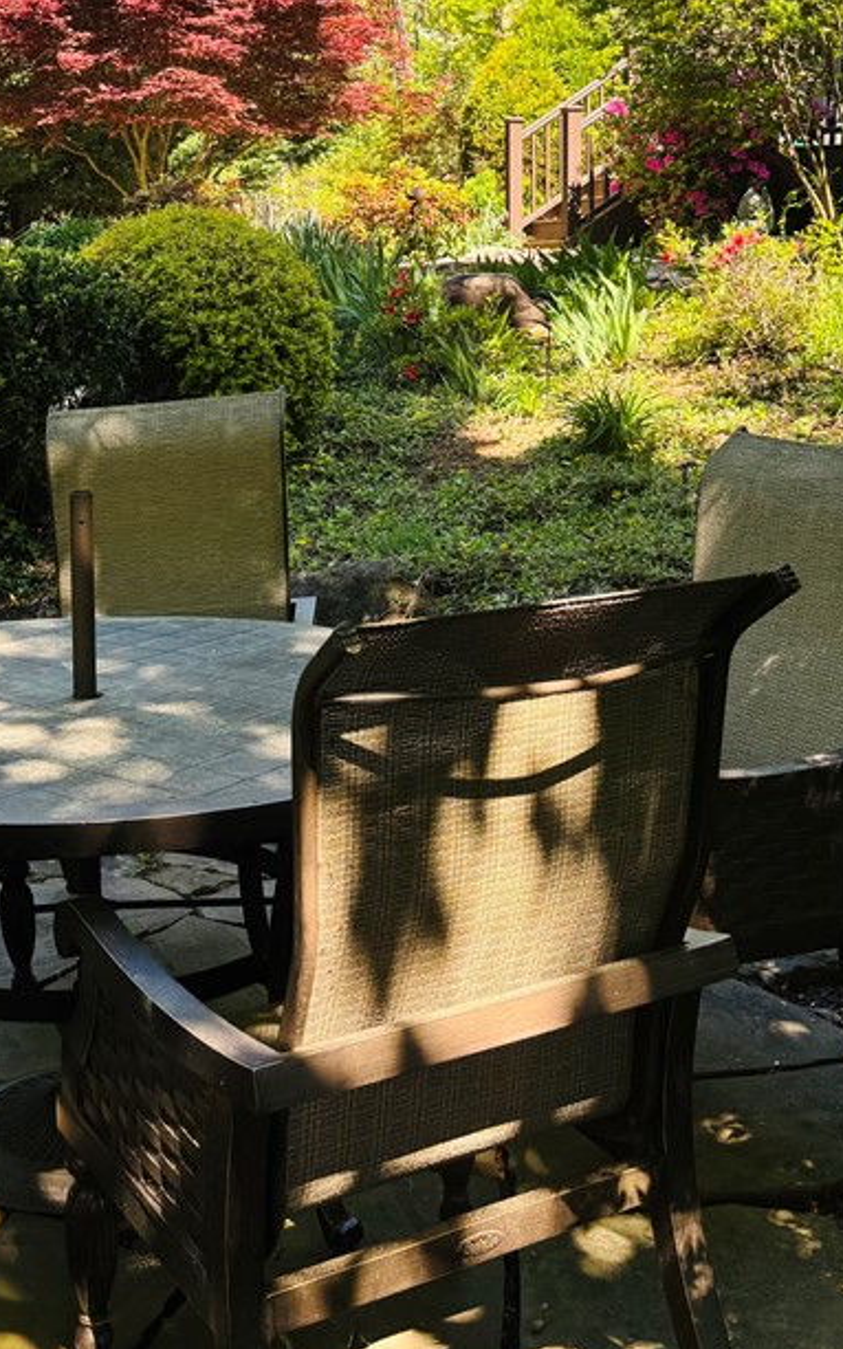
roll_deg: -0.9
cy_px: 243
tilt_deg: +2.3
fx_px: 1691
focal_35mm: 46
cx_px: 291
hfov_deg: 27.8
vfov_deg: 41.4
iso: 50
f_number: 1.6
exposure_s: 1/615
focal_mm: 5.96
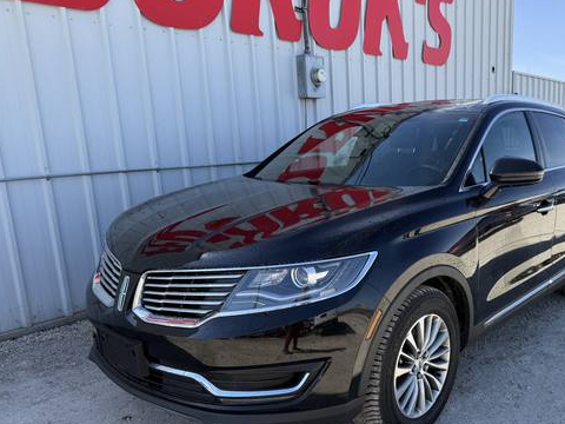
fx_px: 522
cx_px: 345
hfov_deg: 56.3
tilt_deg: -10.5
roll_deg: +5.1
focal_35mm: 32
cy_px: 270
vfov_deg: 43.7
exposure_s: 1/1855
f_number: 1.78
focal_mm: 6.76
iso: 100
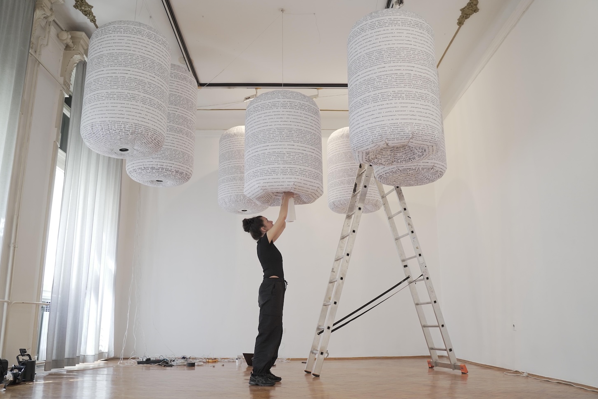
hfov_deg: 63.6
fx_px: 482
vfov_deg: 45.0
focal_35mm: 29
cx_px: 296
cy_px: 204
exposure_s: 1/100
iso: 800
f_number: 3.2
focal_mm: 28
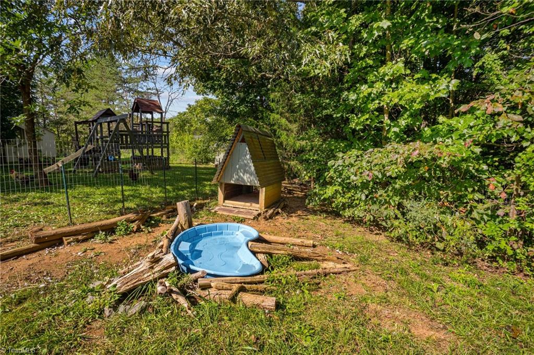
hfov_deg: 93.3
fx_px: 252
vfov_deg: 70.3
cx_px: 267
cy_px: 178
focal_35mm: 17
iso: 160
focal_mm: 17
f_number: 8
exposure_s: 1/250
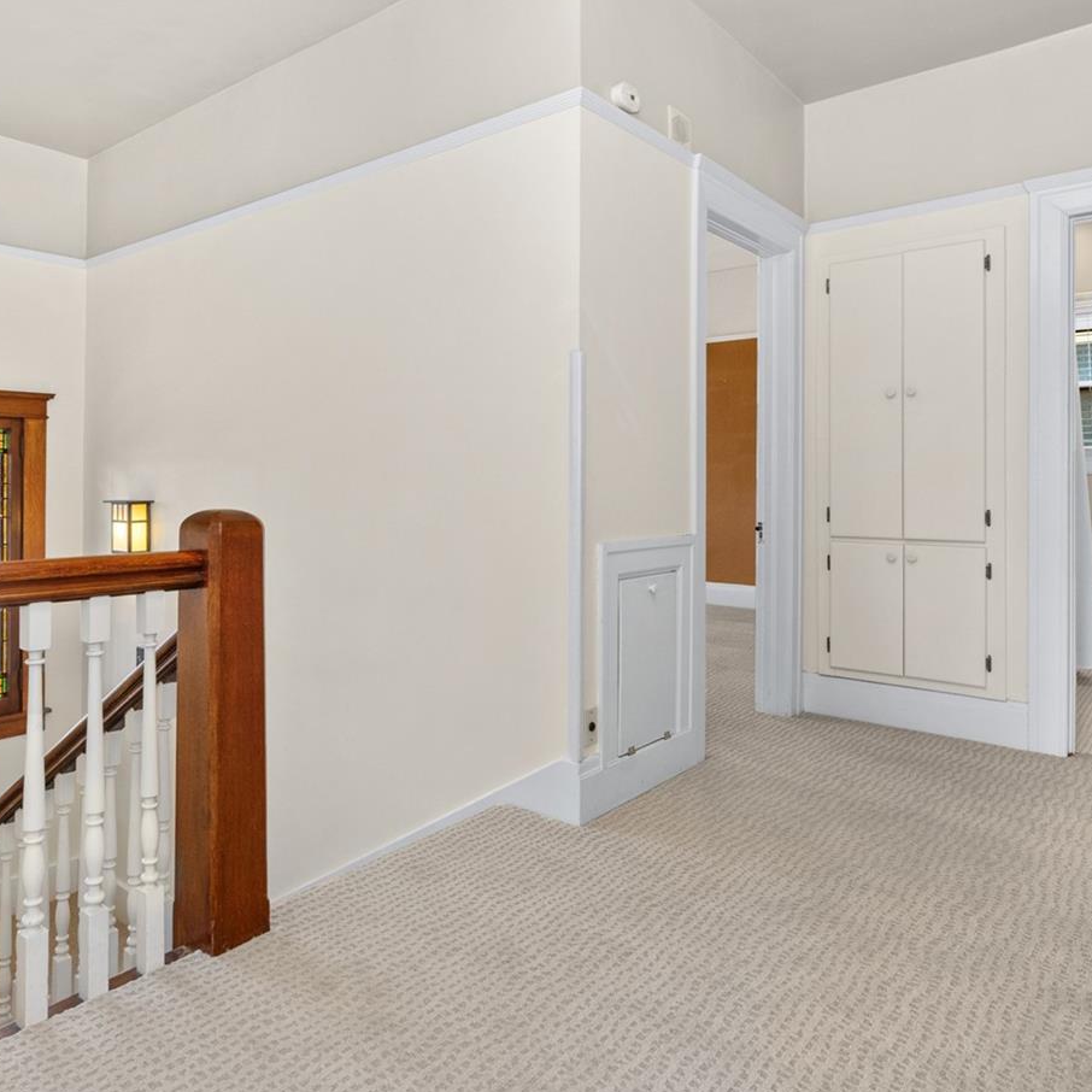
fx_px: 857
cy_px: 477
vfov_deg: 64.8
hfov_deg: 64.3
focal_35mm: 24
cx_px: 425
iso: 640
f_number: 8
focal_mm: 16
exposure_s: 1/5
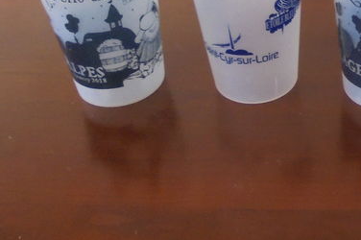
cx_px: 373
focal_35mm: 72
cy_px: 72
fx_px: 721
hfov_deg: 26.4
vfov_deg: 18.8
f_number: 3.5
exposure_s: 1/30
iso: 250
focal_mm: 4.6
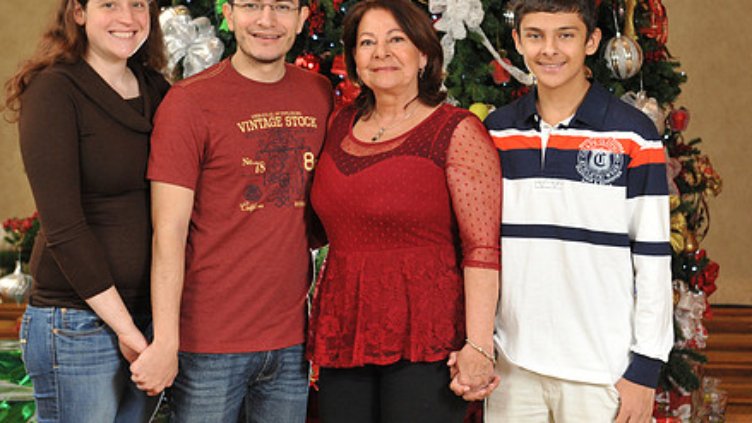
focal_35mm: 83
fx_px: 1655
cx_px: 384
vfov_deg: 14.6
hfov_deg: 25.6
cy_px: 164
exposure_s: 1/100
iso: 1600
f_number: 6.3
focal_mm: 60
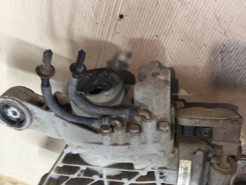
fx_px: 206
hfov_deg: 61.7
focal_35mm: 29
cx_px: 123
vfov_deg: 48.2
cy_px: 92
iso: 125
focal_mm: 4.15
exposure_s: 1/33
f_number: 2.2
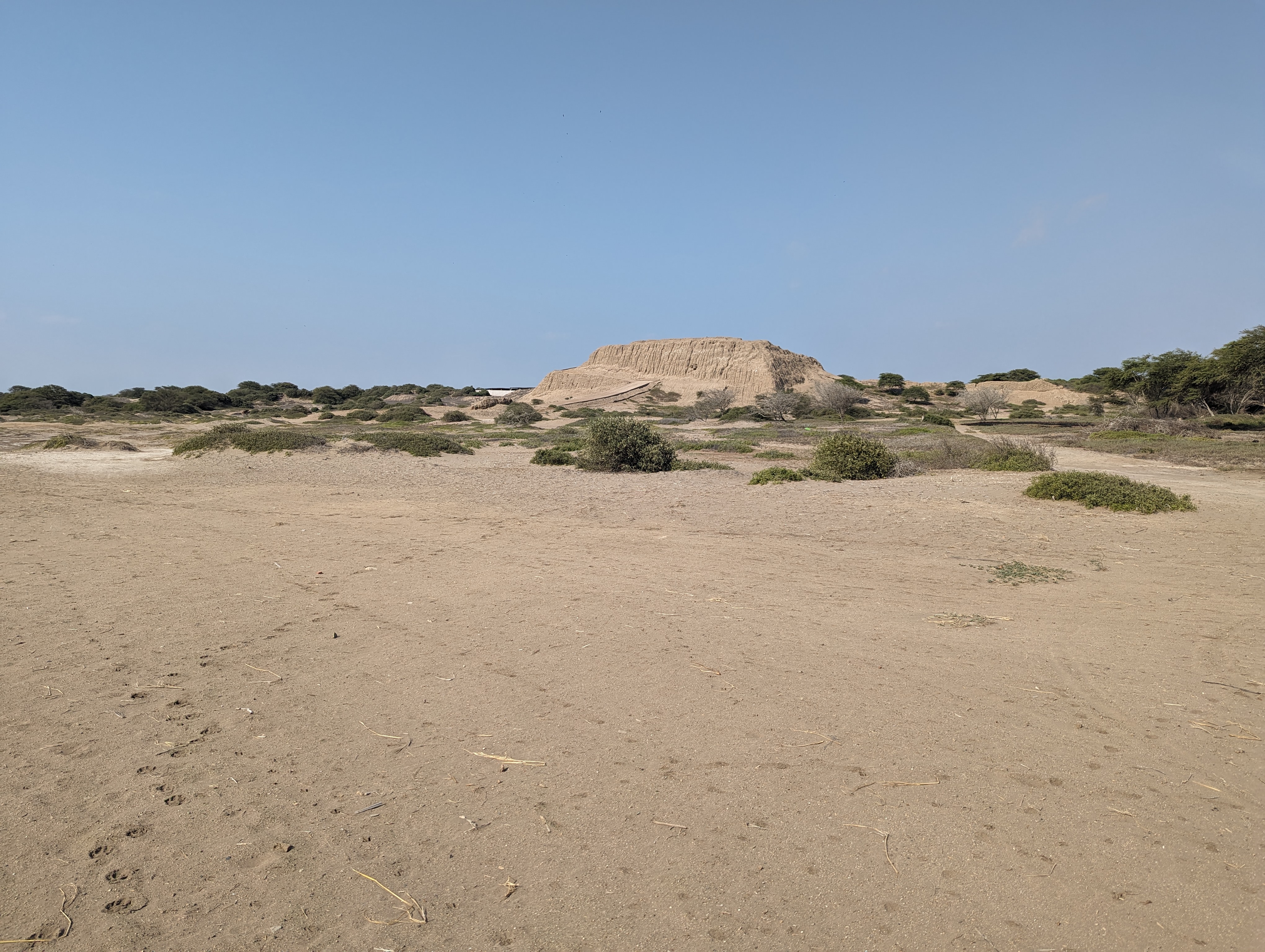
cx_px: 632
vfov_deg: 56.9
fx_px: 878
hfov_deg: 71.5
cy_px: 476
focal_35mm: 24
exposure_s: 1/2020
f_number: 1.85
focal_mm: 6.81
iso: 46
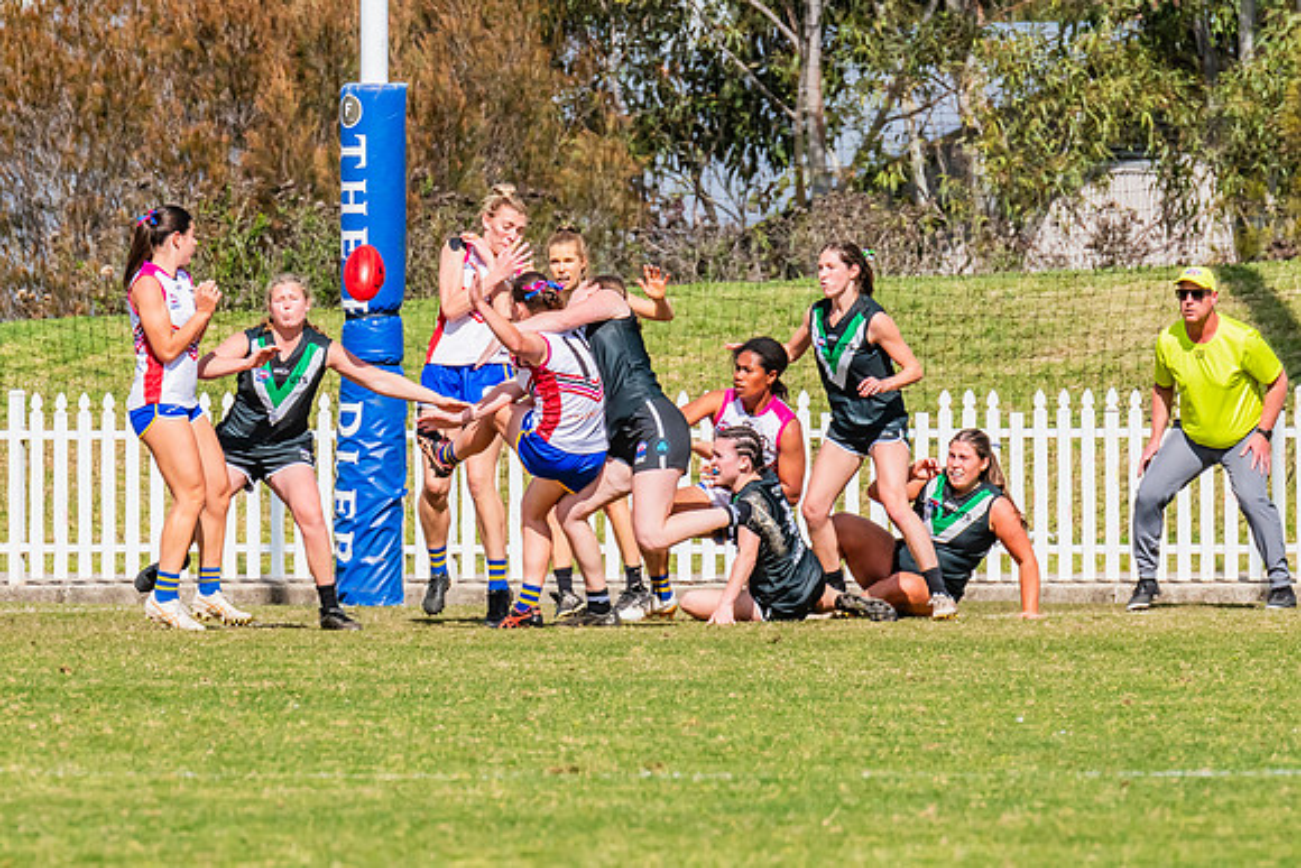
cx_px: 448
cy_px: 395
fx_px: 26132
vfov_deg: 1.9
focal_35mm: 723
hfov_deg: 2.9
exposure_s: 1/1250
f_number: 14
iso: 800
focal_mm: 420
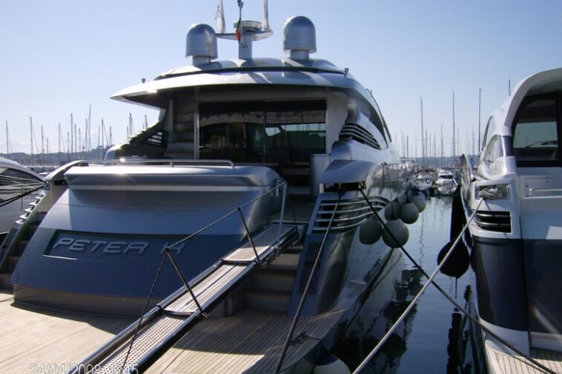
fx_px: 593
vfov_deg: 35.0
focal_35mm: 38
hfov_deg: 50.7
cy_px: 204
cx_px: 279
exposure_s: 1/1587
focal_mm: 6
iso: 100
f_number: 4.7
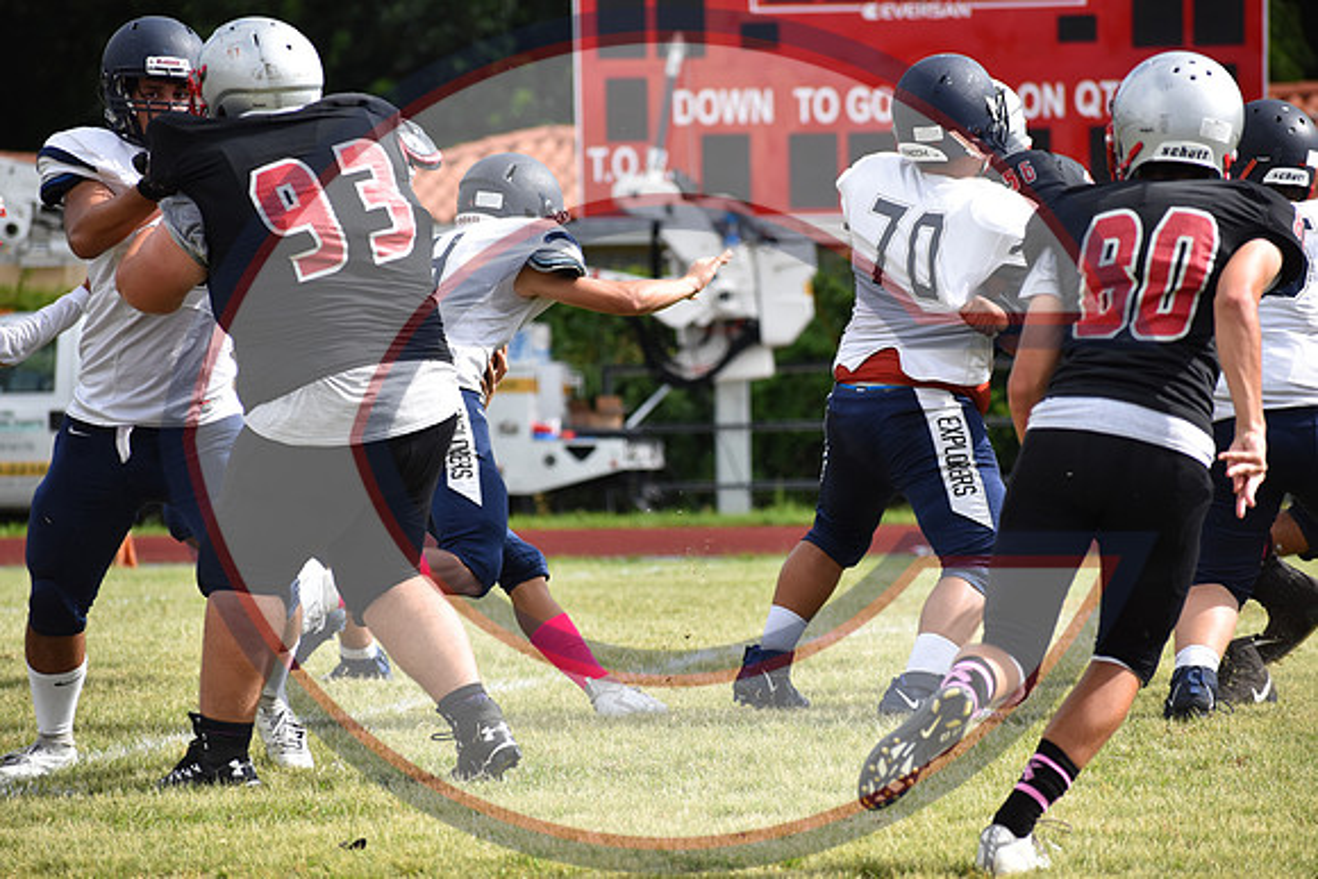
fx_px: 9612
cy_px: 440
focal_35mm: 262
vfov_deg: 5.2
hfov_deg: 7.8
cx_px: 659
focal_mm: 175
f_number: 5.6
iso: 400
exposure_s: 1/1600
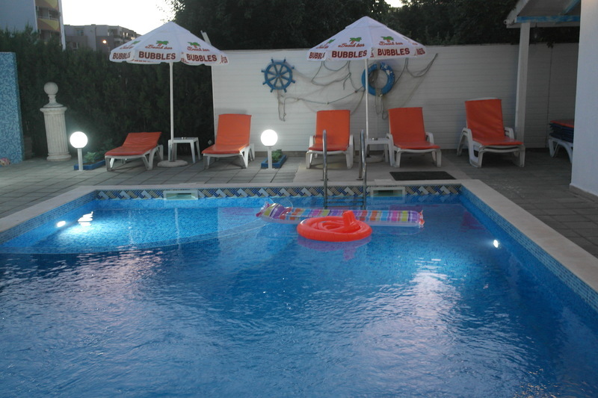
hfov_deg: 53.1
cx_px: 299
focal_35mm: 36
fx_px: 598
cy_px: 199
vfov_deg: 36.9
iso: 800
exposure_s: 1/25
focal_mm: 24
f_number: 4
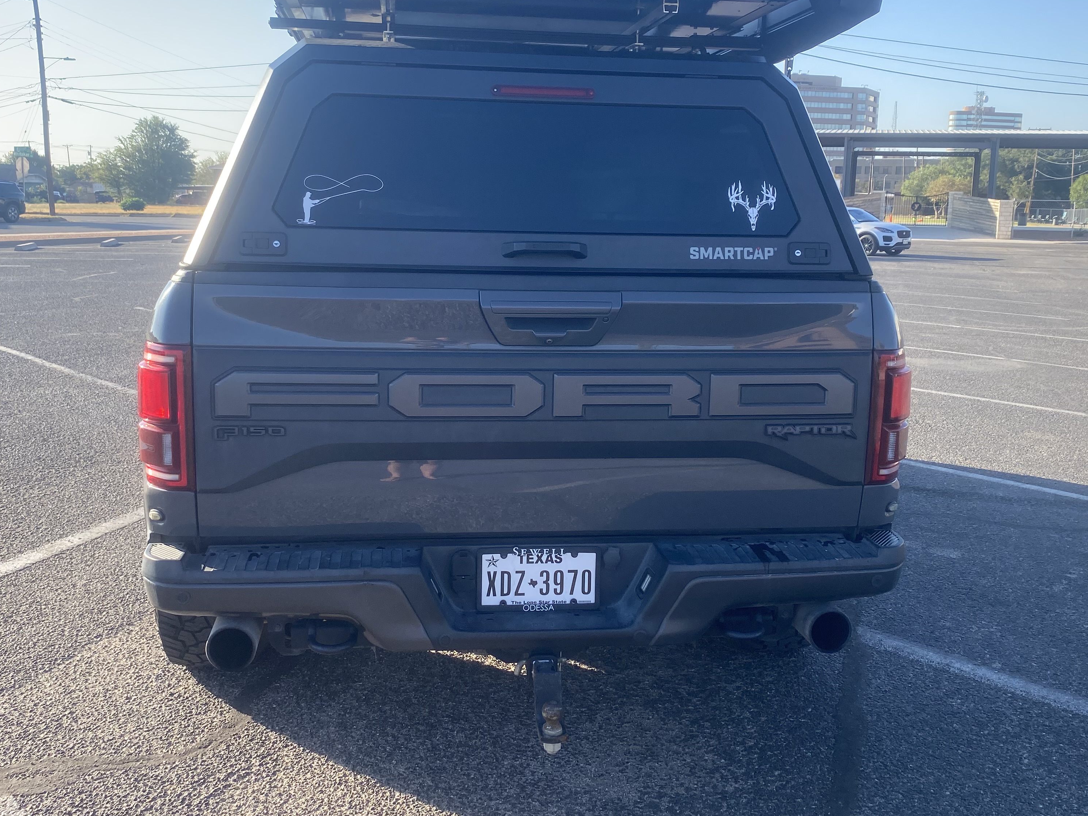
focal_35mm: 35
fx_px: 1100
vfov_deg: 40.7
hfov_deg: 52.6
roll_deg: -0.9
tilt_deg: -8.9
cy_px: 394
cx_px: 559
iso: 32
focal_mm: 4.25
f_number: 1.8
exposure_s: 1/905
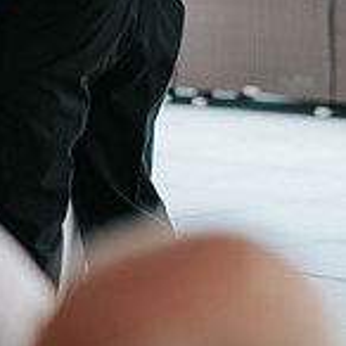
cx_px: -5
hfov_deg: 5.2
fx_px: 3788
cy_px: -135
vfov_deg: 5.2
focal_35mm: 335
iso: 100
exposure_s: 1/250
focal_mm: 85
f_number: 2.5
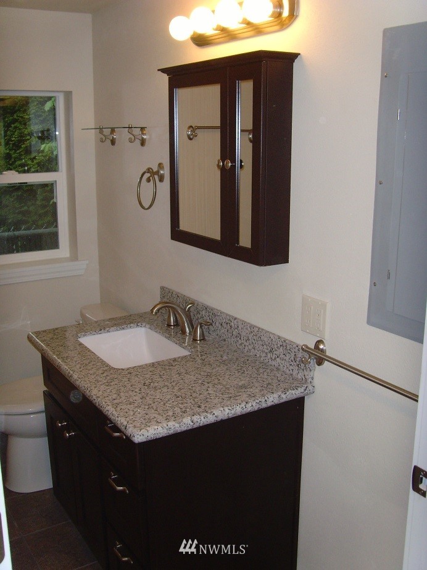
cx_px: 214
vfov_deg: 47.9
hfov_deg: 36.8
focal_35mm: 39
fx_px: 641
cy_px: 285
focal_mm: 6.6
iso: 200
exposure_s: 1/45
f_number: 3.5
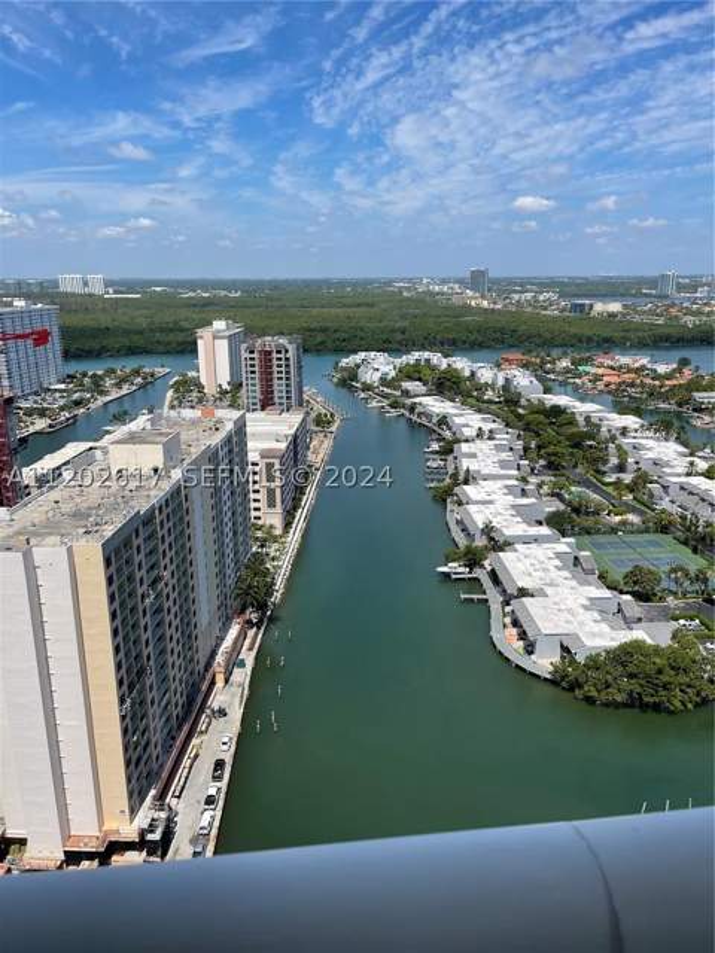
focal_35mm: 26
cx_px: 358
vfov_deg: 67.3
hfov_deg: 53.1
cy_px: 476
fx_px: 716
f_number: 1.6
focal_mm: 5.1
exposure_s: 1/4902
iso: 32
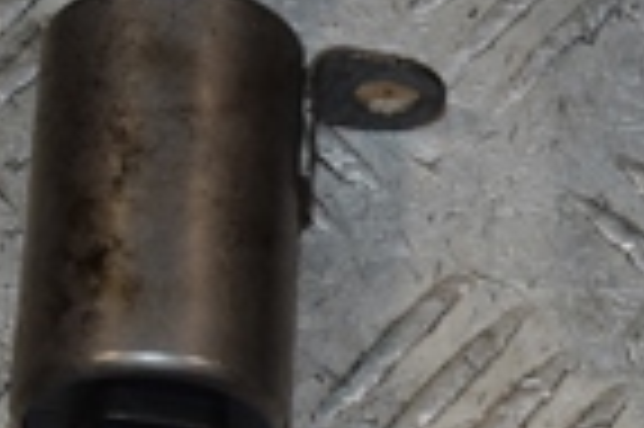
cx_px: 536
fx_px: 3609
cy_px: 266
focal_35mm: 202
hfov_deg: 10.2
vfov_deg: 6.8
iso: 800
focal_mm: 30
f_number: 10
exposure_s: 1/200
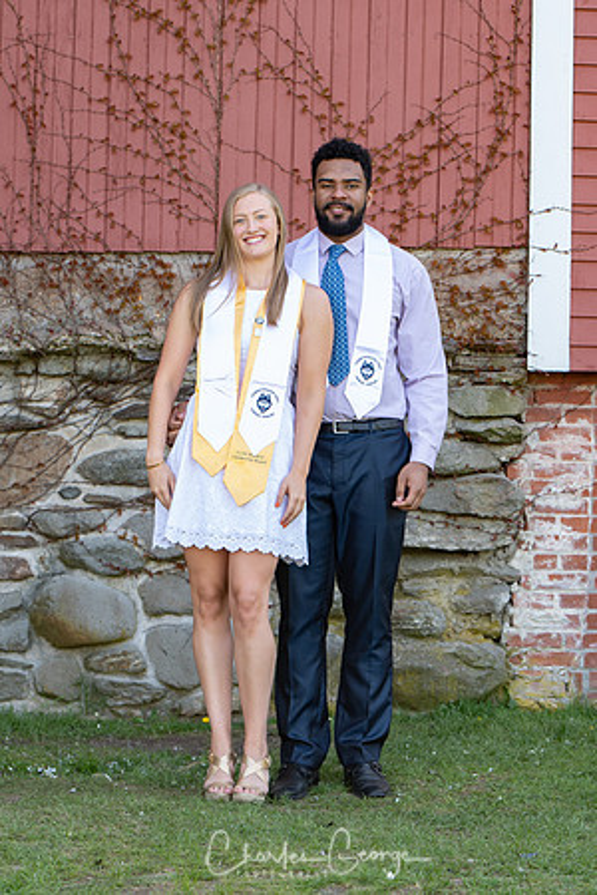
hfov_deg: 9.9
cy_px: 448
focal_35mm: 138
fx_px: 3432
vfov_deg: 14.9
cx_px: 298
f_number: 4.5
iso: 200
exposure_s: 1/125
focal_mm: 92
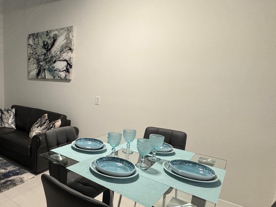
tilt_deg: -10.1
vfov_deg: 56.6
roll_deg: -1.8
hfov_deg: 66.7
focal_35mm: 24
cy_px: 119
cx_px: 66
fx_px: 191
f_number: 2.2
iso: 500
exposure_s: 1/60
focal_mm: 2.22
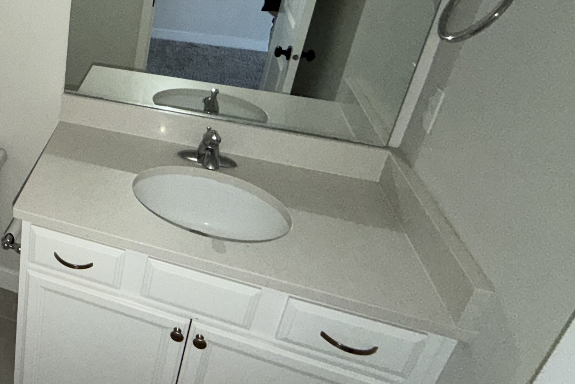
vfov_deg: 39.4
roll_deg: +0.6
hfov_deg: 46.0
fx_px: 511
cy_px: 75
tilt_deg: -23.6
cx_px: -37
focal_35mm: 32
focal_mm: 2.22
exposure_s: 1/40
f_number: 2.2
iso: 125
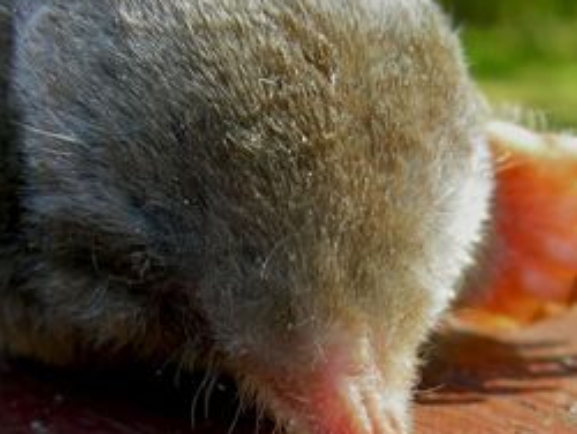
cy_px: 260
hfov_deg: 25.6
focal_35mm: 76
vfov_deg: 19.4
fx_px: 1268
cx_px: 261
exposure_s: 1/21.8
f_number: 3.5
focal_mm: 8
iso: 64
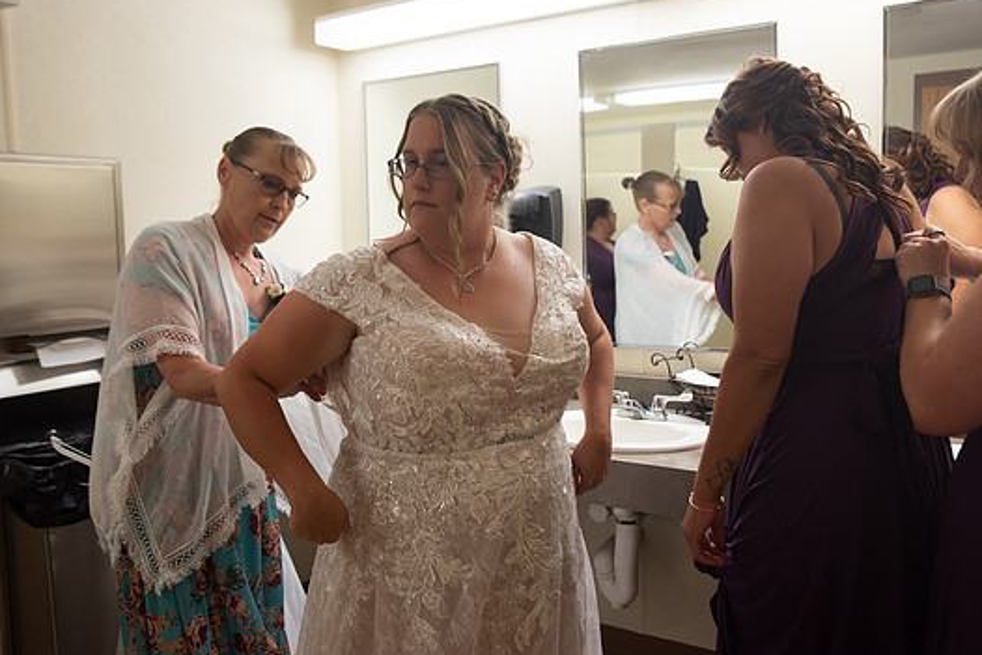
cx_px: 508
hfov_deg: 58.7
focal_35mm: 32
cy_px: 320
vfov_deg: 41.1
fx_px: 873
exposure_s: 1/160
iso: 200
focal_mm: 29
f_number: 3.5
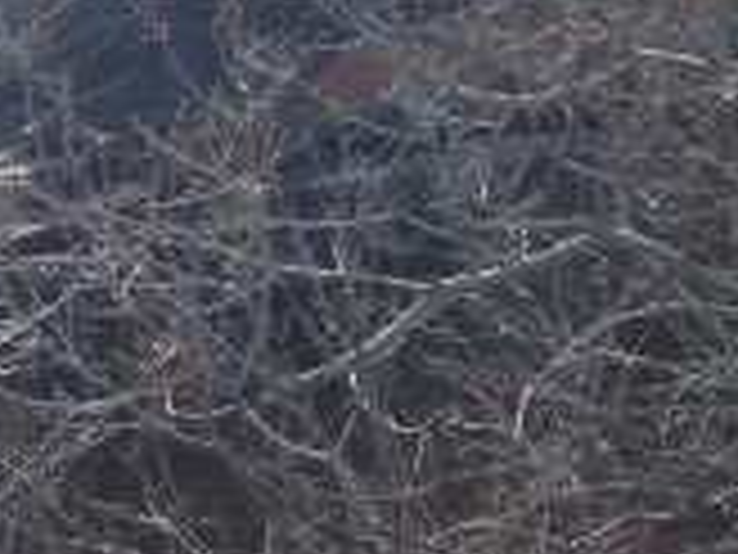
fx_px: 2750
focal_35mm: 129
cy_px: 1058
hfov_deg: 13.4
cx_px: -688
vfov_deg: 10.6
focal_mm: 4.12
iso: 50
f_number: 2.4
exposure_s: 1/786
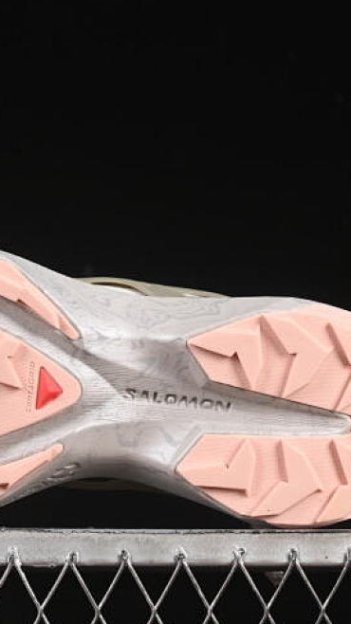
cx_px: 73
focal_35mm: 129
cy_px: 316
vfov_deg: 16.6
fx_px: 2135
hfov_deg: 9.4
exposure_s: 1/60
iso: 160
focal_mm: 50
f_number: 7.1
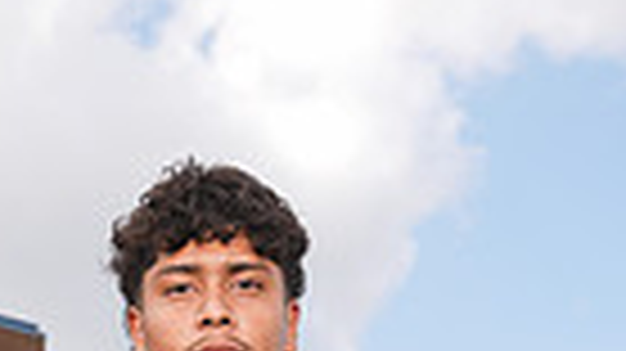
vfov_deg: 6.7
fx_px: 2820
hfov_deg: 12.6
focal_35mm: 170
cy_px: 878
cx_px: 158
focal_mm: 50
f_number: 7.1
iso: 80
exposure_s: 1/200
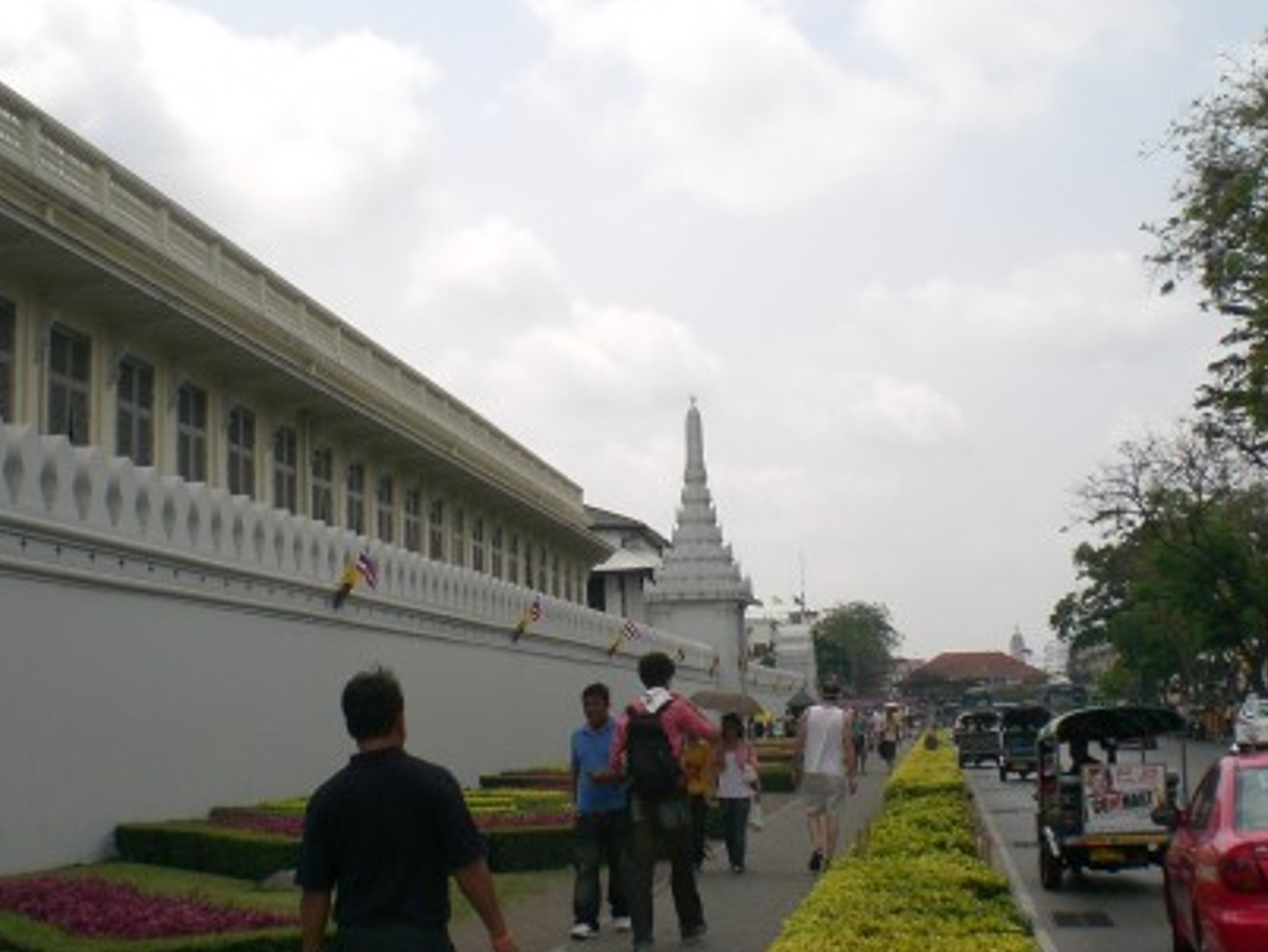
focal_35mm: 52
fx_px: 1906
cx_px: 618
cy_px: 566
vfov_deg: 28.0
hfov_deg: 36.8
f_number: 4.4
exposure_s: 1/640
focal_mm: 6.3
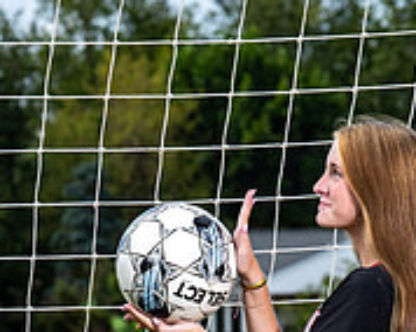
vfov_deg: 4.1
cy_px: 301
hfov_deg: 5.2
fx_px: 4587
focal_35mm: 373
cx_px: 105
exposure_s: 1/400
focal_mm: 95
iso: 160
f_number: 6.3
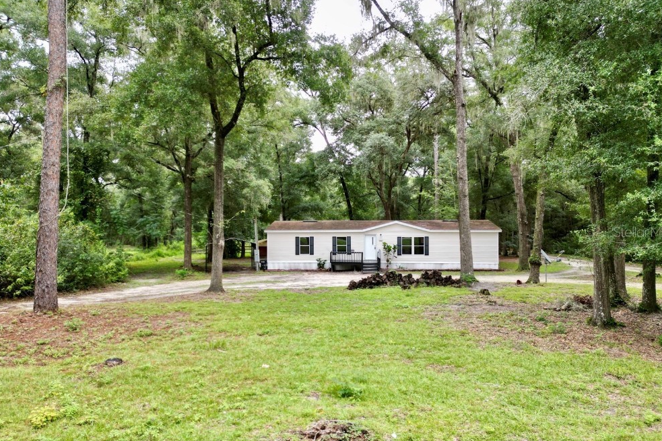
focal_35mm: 26
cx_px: 332
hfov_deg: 69.4
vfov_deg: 49.5
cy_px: 232
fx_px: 478
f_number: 1.7
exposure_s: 1/400
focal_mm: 6.72
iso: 130
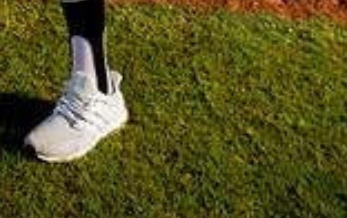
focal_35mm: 132
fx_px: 1250
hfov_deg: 15.6
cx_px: 27
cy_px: -262
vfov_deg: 9.2
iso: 100
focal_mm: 45
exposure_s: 1/250
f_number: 5.6
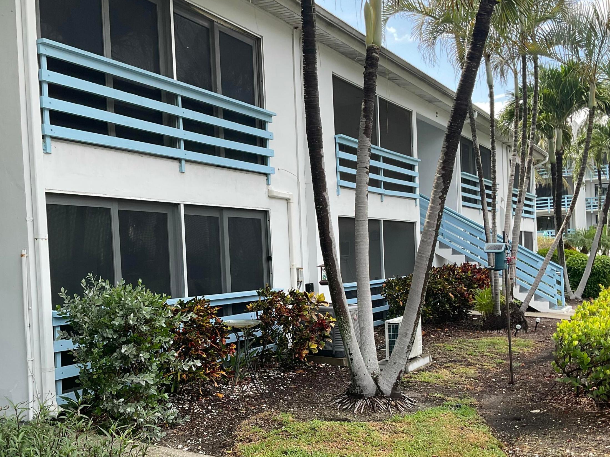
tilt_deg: -1.3
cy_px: 275
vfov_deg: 37.6
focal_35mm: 38
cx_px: 258
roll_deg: +2.3
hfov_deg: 48.8
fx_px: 670
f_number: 1.8
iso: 16
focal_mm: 3
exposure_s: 1/277
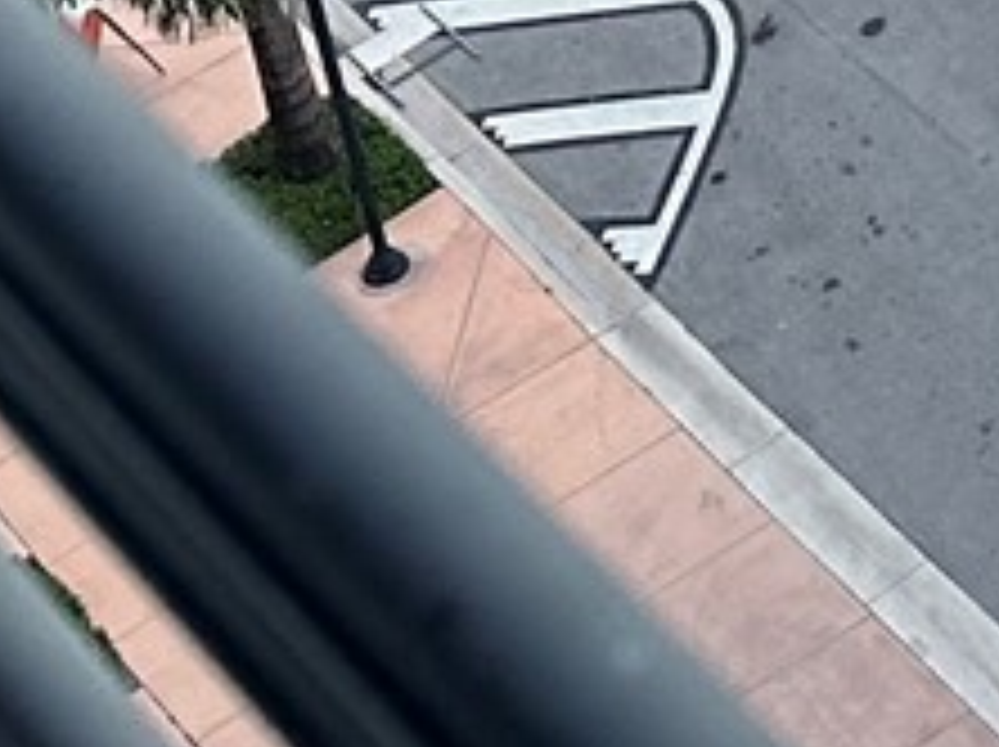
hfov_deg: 9.8
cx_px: 2570
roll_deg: +2.6
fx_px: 4987
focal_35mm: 173
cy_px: -1863
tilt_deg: -21.4
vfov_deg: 7.1
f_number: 1.78
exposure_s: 1/1272
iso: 80
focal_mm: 6.86
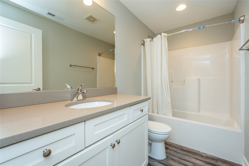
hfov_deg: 98.6
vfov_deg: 75.4
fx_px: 107
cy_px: 83
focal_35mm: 16
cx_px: 124
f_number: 10
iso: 250
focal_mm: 15.5
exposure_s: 1/13
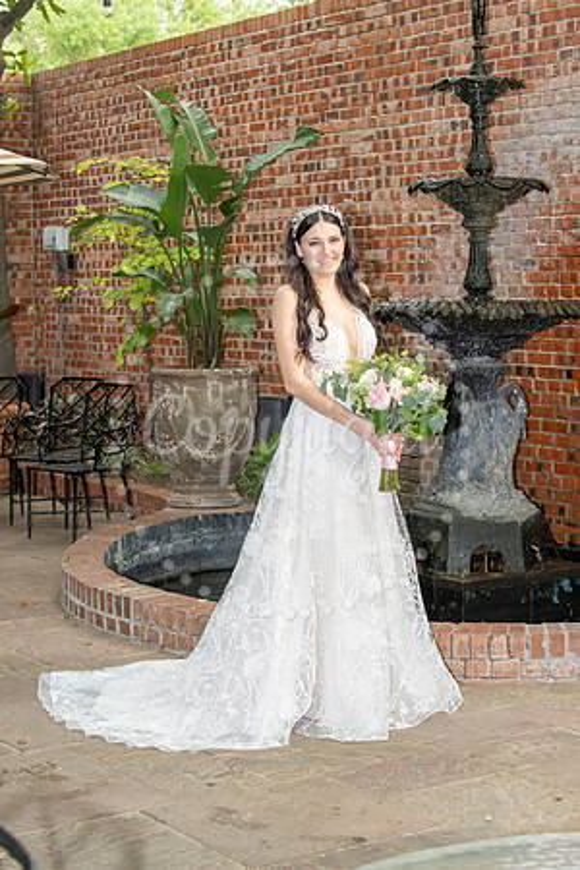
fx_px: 1692
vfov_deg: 28.8
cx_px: 290
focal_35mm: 70
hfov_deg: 19.5
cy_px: 435
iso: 1250
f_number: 7.1
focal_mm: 70
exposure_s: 1/250
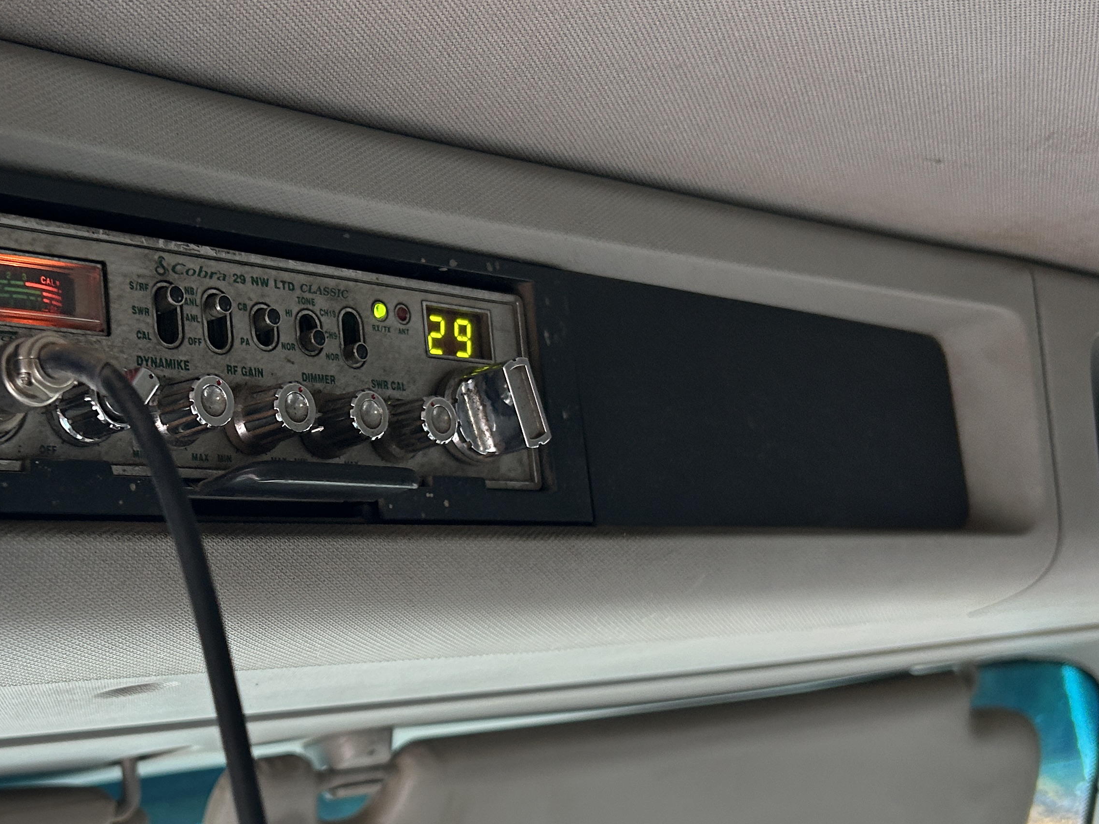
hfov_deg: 40.3
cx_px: 305
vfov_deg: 31.4
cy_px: 513
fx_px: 1460
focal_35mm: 46
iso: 125
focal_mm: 5.7
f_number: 1.5
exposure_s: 1/74
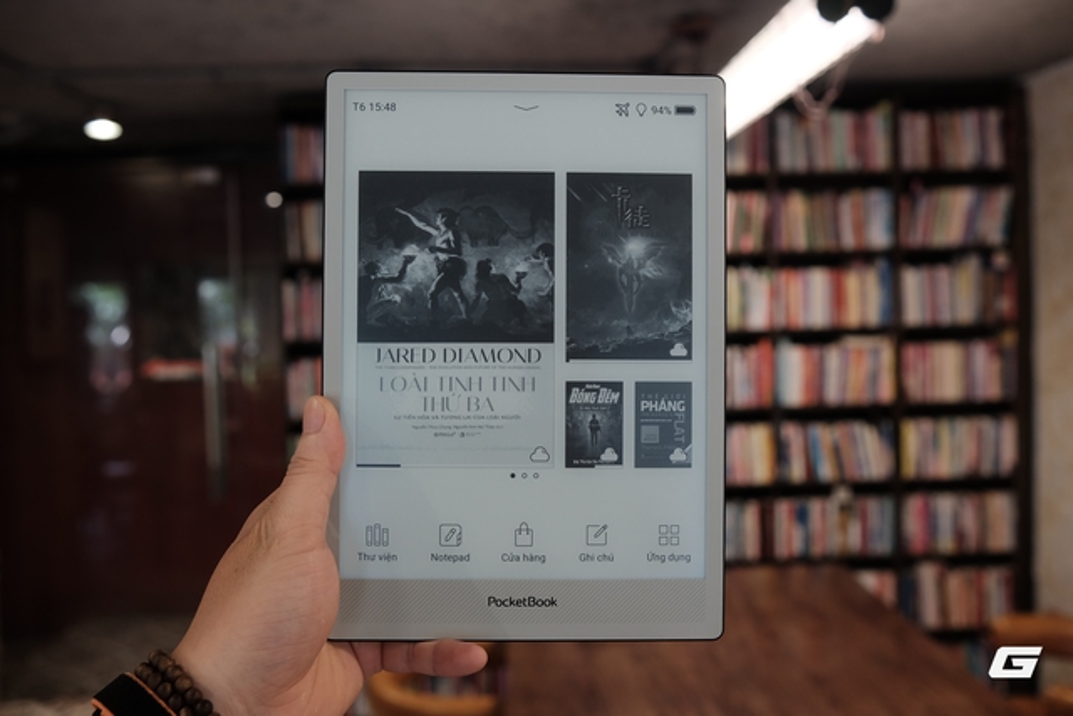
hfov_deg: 54.4
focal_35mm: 35
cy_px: 358
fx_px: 1043
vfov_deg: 37.9
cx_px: 536
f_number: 3.2
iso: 800
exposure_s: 1/50
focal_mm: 23
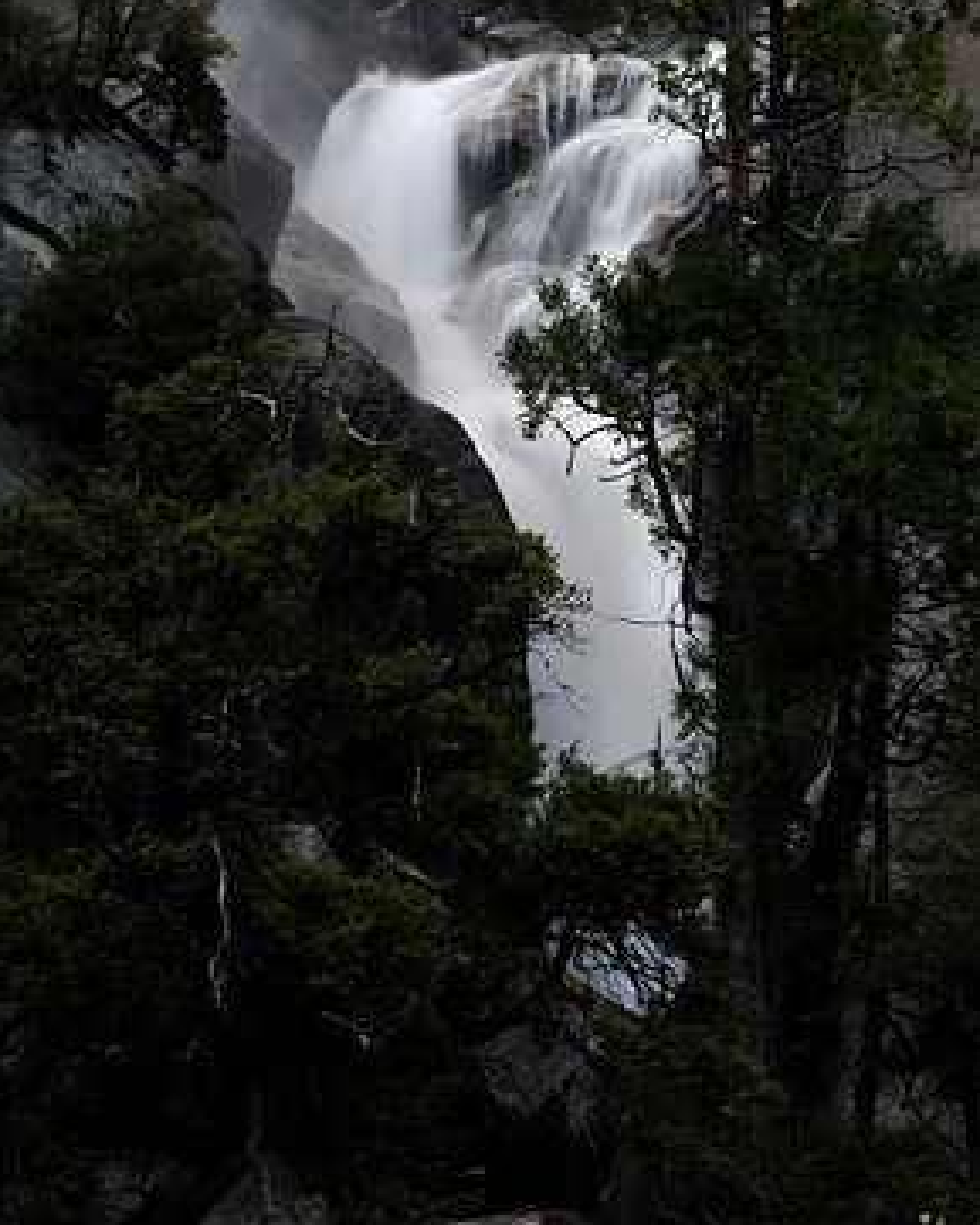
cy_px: 472
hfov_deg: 11.7
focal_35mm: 132
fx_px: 4769
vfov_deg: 14.6
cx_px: 476
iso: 280
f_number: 32
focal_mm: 75
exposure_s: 1/1.5
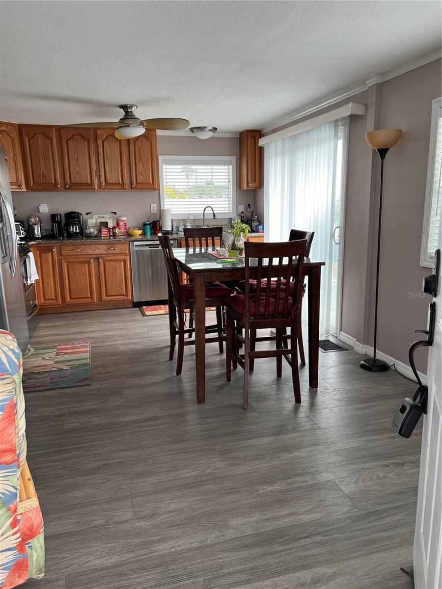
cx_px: 221
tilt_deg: -12.4
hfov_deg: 53.1
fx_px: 443
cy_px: 294
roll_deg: +1.8
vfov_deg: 67.3
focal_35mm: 26
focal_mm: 5.7
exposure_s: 1/212
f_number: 1.5
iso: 40
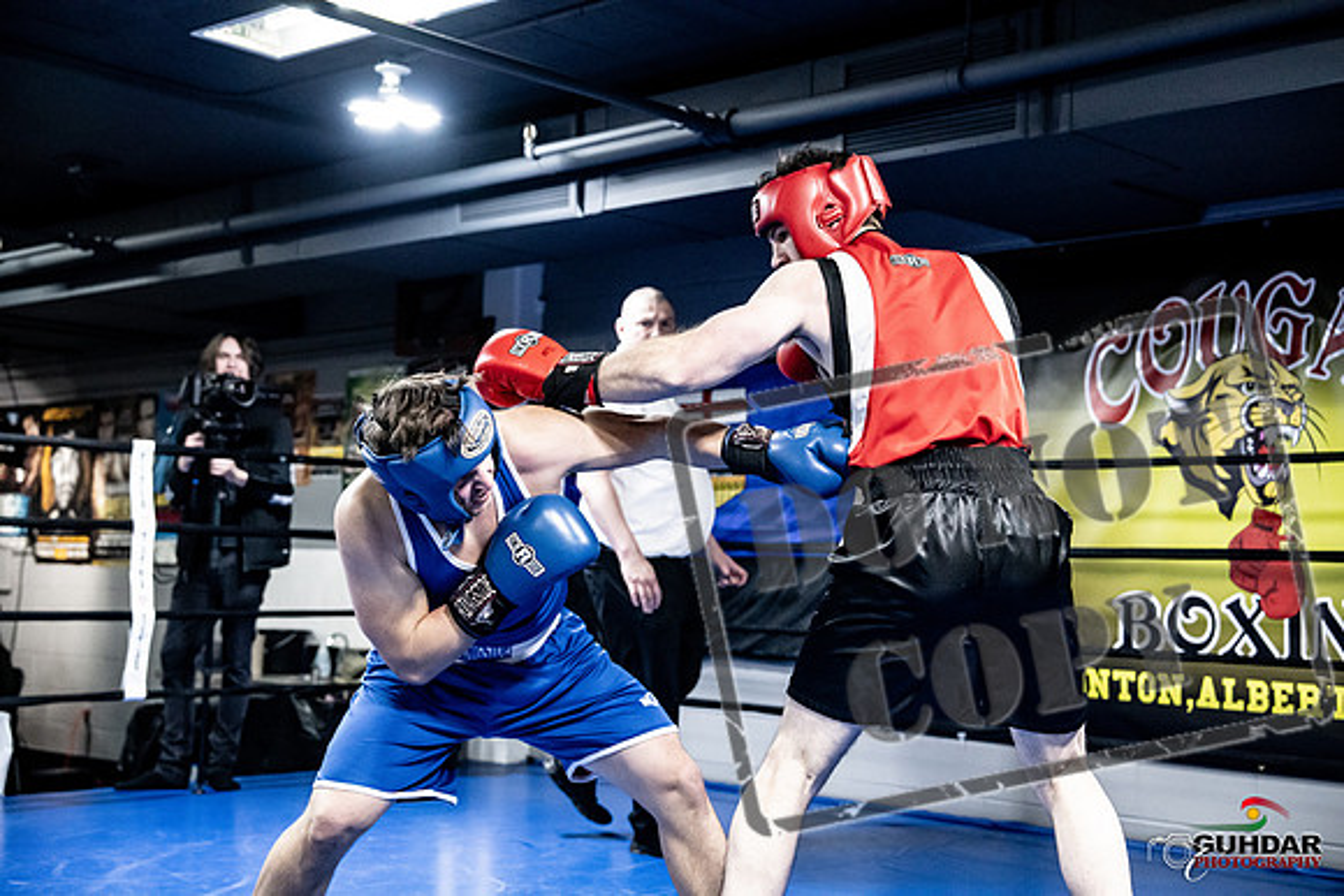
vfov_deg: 28.1
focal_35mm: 48
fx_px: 1792
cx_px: 672
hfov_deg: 41.1
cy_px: 448
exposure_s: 1/1000
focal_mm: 48
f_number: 2.8
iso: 10000
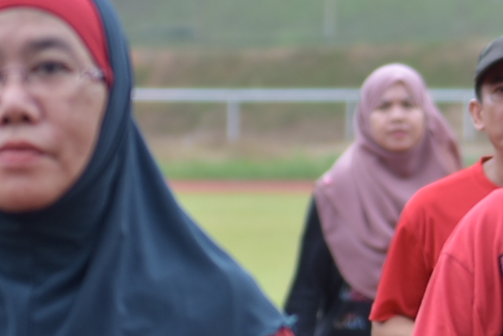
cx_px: 552
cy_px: 245
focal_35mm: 423
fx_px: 5912
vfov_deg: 3.3
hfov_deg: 4.9
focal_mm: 70
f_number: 2.8
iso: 100
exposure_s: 1/200
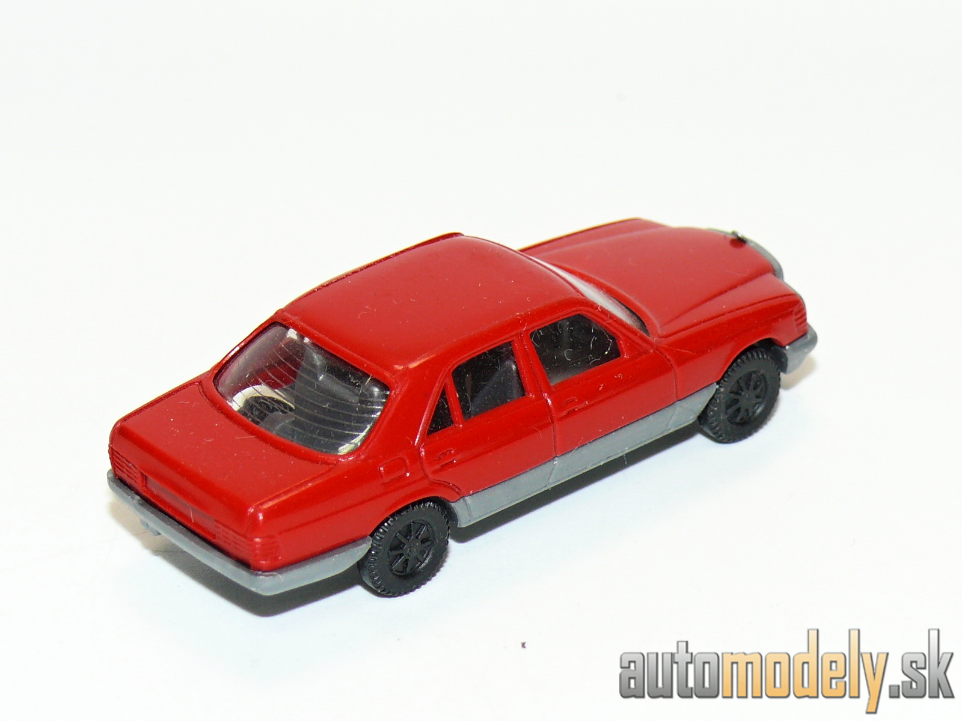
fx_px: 3807
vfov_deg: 10.8
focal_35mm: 137
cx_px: 481
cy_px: 360
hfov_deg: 14.4
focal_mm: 16.2
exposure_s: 1/30
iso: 100
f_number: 4
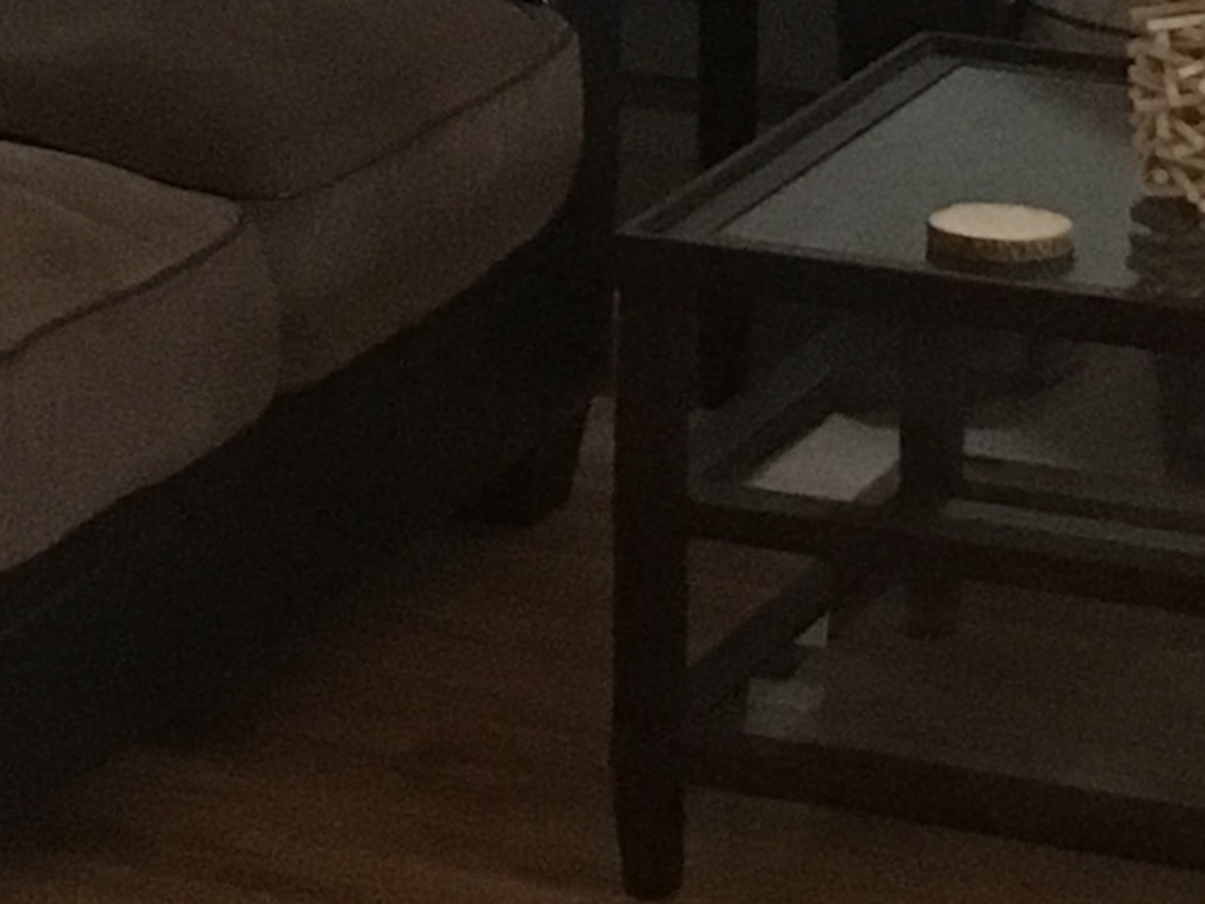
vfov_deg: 8.6
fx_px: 5813
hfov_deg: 11.8
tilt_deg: -8.7
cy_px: -610
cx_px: 704
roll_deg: +0.0
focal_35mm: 167
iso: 320
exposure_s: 1/15
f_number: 2.2
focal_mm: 4.15
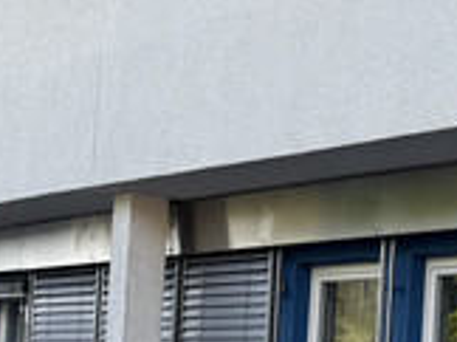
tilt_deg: +0.0
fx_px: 1252
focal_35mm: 95
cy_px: 449
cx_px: 883
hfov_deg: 16.4
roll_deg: -3.3
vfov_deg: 14.8
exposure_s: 1/470
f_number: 1.78
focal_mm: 6.76
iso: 80
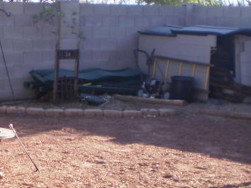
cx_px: 28
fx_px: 797
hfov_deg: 17.6
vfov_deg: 13.4
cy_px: 130
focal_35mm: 110
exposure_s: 1/320
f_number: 3.1
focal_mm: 6.3
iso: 100
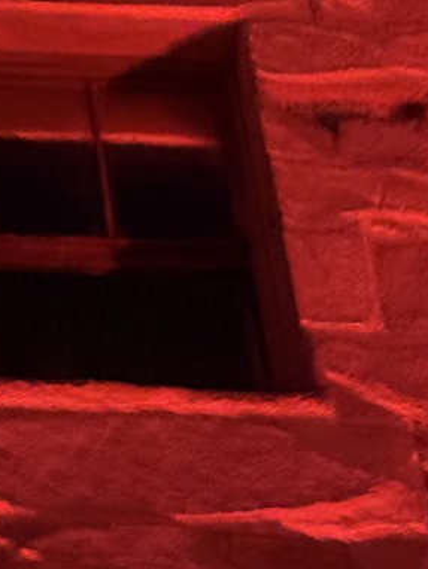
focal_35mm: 202
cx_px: -292
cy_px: -186
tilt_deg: +57.6
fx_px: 3326
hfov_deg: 7.2
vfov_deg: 9.6
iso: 2500
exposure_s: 1/15
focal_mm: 6.76
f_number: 1.78
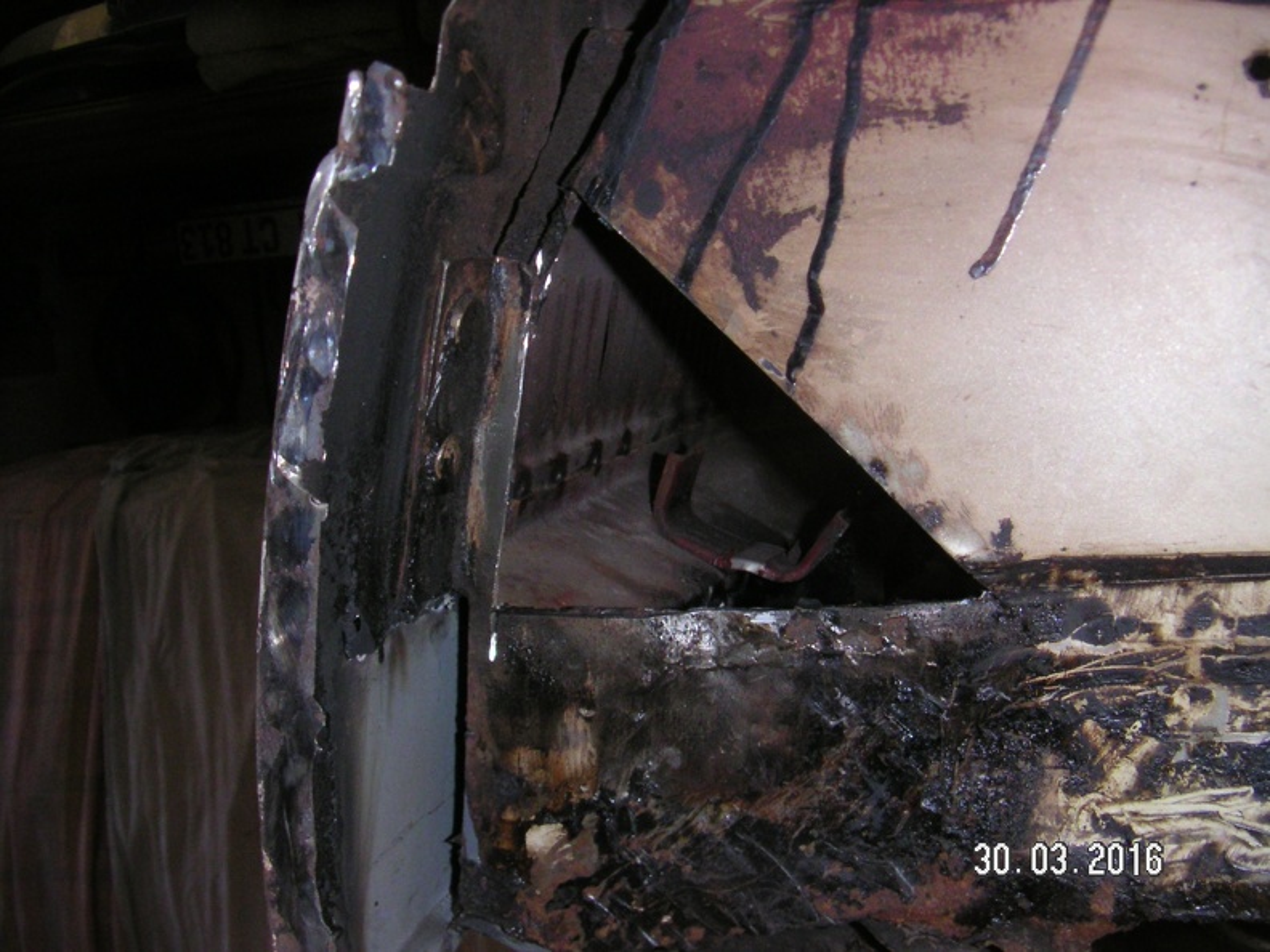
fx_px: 1504
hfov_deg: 45.8
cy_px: 476
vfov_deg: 35.1
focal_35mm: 41
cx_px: 635
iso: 200
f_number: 6.7
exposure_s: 1/45
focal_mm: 5.4
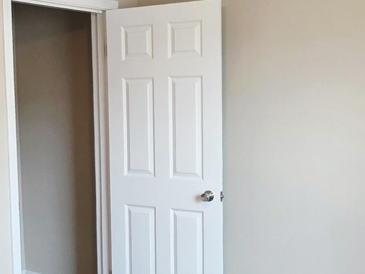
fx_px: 548
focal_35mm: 52
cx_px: 152
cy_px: 147
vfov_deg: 28.0
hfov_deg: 36.7
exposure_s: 1/120
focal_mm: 2.2
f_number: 1.9
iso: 200
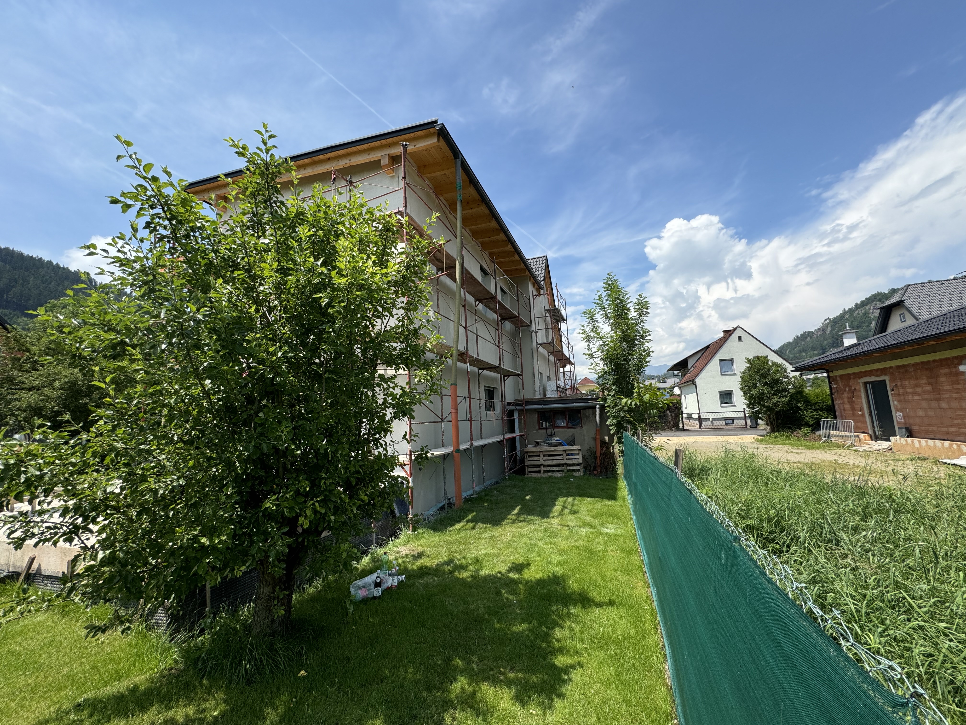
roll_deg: +3.3
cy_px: 362
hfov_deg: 102.1
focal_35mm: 14
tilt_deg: +8.0
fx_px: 391
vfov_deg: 85.7
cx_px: 483
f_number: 2.2
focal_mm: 2.22
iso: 50
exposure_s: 1/1277
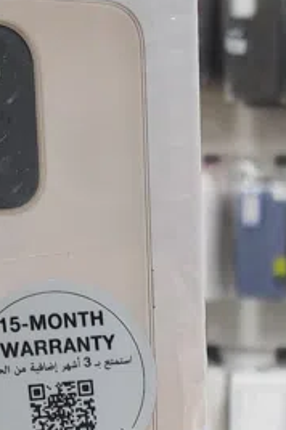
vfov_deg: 15.6
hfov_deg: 11.0
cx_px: 344
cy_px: 635
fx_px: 1457
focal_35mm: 122
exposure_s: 1/120
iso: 250
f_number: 1.8
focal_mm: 5.4
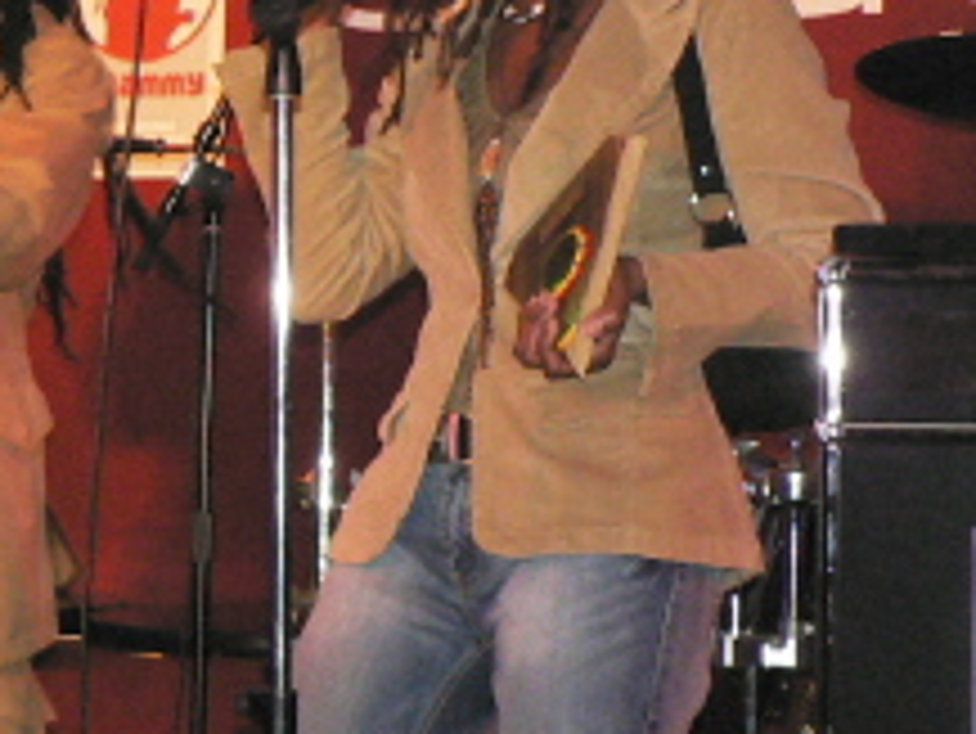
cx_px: -193
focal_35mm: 133
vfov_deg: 11.2
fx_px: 3752
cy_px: 403
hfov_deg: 14.4
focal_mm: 8.8
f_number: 2.8
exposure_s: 1/60
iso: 400
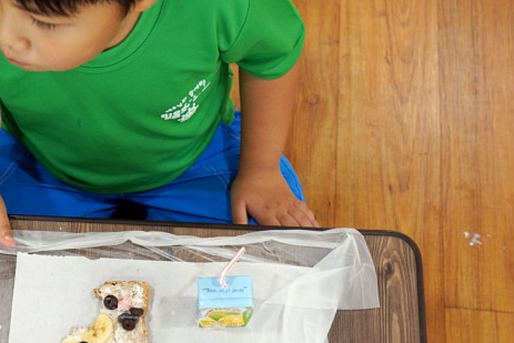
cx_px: 113
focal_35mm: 68
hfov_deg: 29.1
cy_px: 211
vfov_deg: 20.0
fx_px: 971
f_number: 4
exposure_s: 1/160
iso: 1250
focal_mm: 35
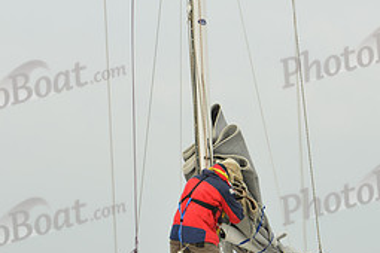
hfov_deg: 7.3
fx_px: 2998
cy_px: 285
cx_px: 204
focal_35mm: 284
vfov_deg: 4.8
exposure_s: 1/1250
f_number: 6.3
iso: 320
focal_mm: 125
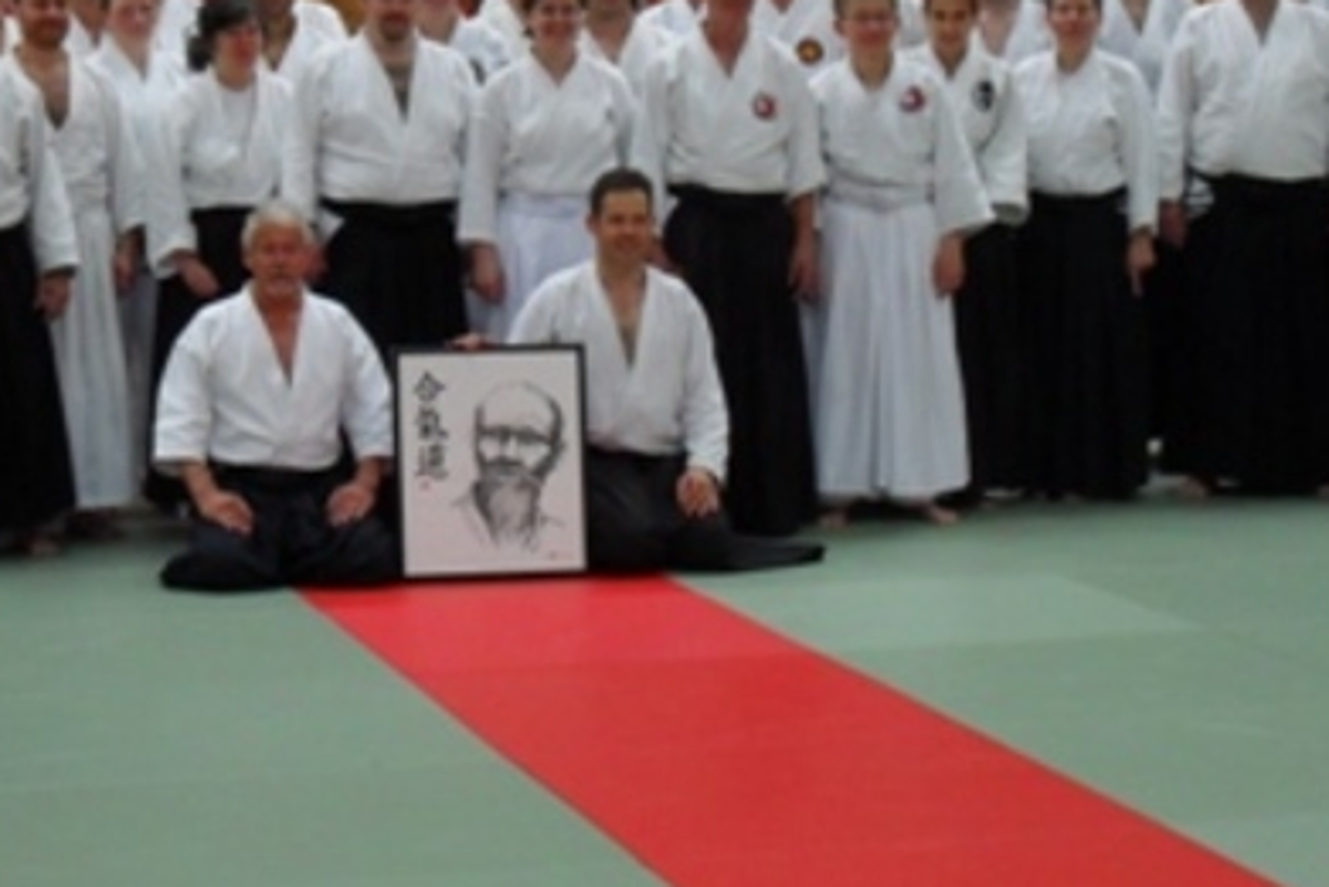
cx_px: 546
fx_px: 3730
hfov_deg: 20.2
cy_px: 289
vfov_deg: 13.5
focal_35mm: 101
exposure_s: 1/60
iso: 200
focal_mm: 10.1
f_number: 4.3
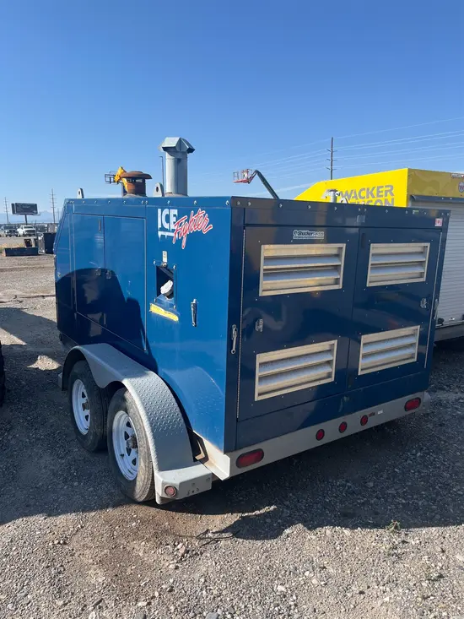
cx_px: 232
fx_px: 465
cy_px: 310
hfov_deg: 53.1
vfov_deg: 67.3
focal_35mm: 26
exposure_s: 1/2268
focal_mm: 5.1
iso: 50
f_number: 1.6
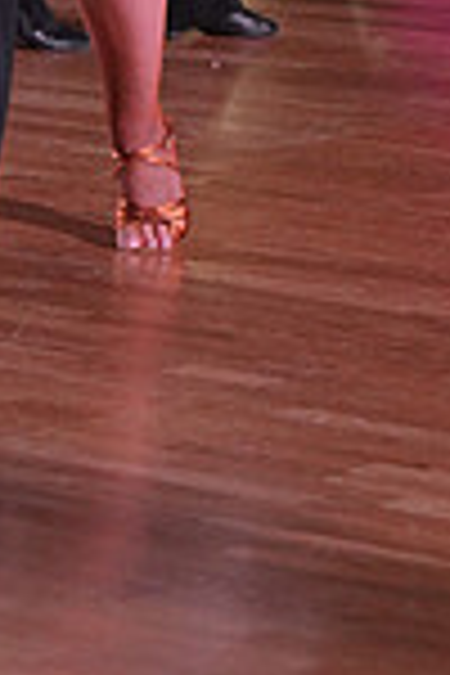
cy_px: -392
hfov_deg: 5.1
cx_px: -47
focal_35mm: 271
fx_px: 5081
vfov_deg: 7.4
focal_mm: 70
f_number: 4
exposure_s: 1/500
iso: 1600
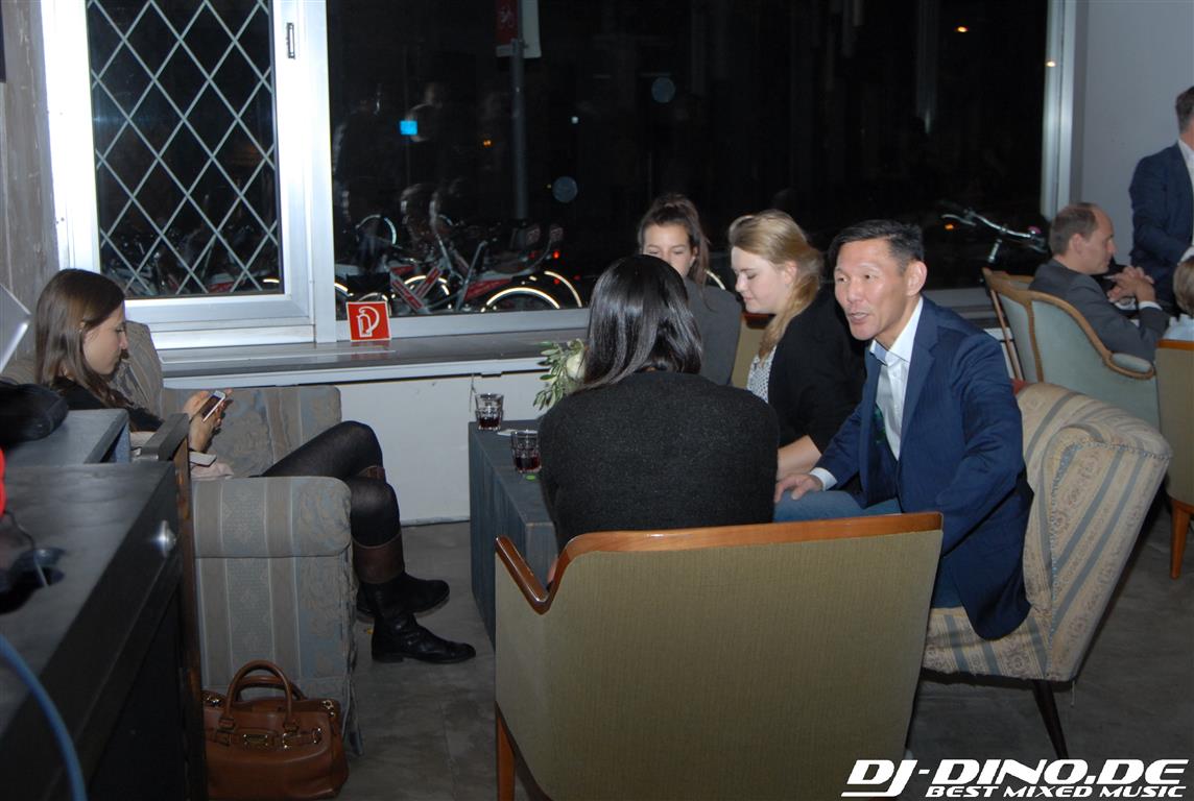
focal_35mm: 48
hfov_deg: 41.0
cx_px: 597
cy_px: 400
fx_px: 1595
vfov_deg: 28.2
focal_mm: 32
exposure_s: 1/160
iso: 400
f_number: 5.6
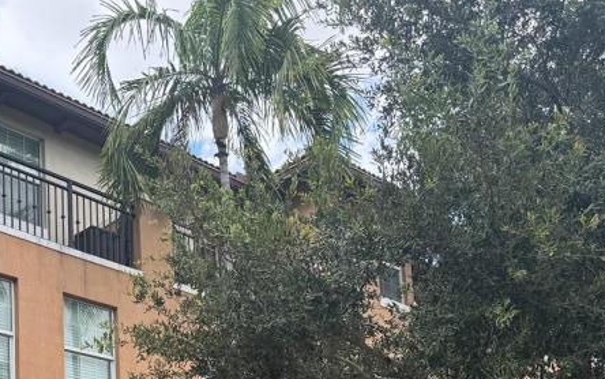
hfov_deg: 36.4
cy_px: 455
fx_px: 907
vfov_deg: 21.8
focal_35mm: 55
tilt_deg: +11.5
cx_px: 187
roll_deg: +2.2
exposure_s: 1/802
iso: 80
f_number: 1.78
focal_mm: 6.76
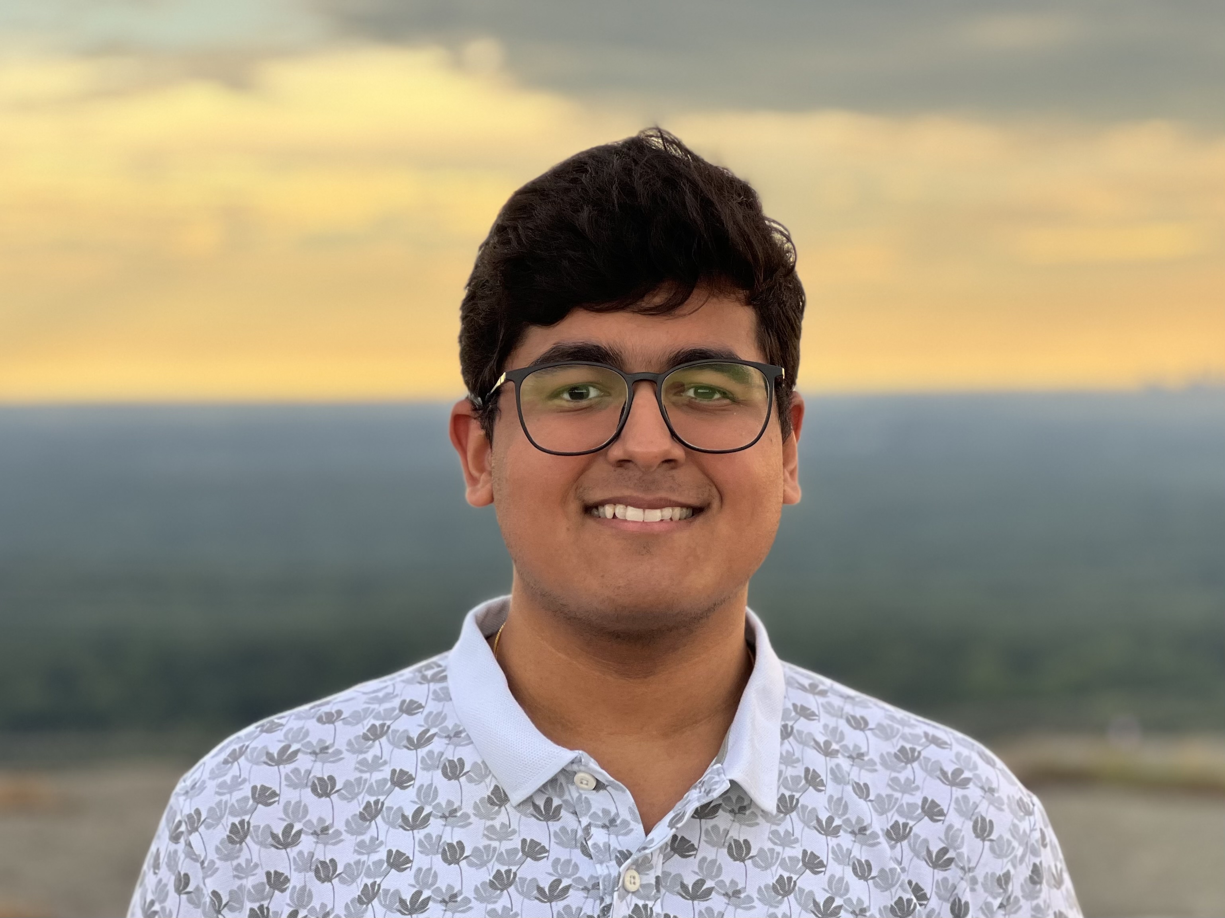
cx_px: 612
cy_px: 459
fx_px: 2725
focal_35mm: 77
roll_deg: +0.8
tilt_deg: -2.0
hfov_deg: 25.3
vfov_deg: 19.1
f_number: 2.8
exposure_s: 1/121
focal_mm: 9
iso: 80
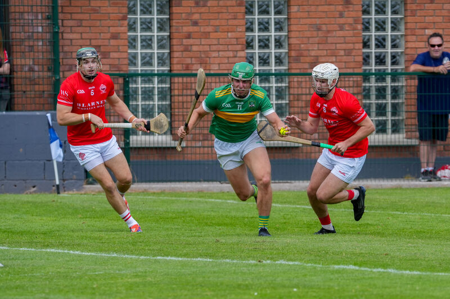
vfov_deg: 3.4
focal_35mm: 400
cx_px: 225
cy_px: 150
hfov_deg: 5.2
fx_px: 4999
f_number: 8
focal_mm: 400
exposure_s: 1/1000
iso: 640
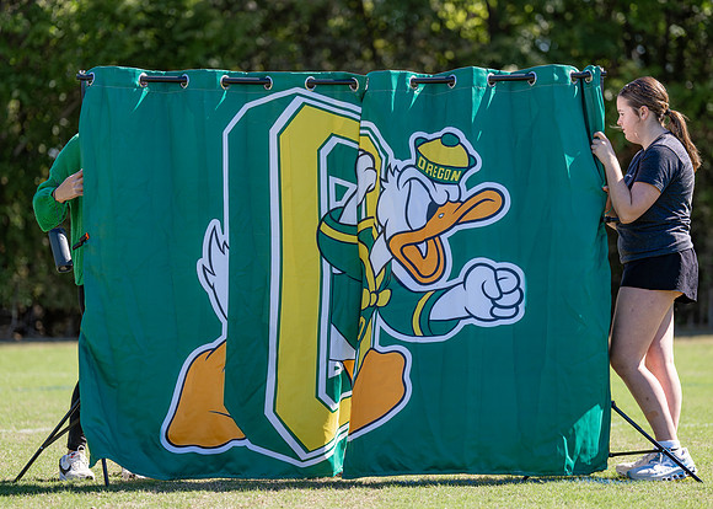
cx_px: 373
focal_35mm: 145
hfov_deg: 13.9
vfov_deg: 9.9
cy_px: 261
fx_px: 2932
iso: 200
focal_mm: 129
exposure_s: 1/1600
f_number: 2.8
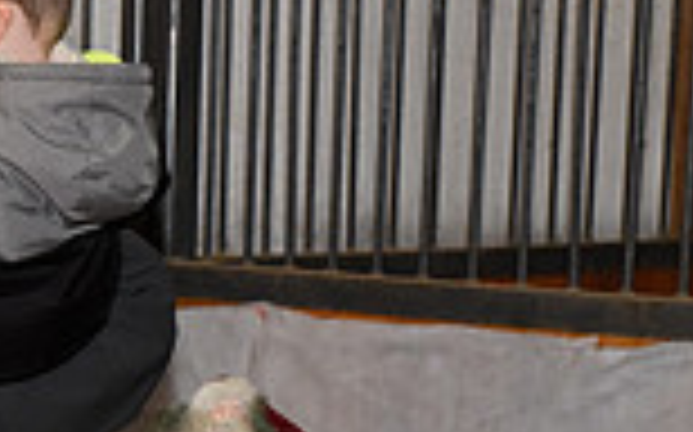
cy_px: 628
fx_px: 3265
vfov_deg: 7.5
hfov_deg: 11.7
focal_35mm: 173
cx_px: -292
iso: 1600
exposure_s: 1/60
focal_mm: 45
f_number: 8
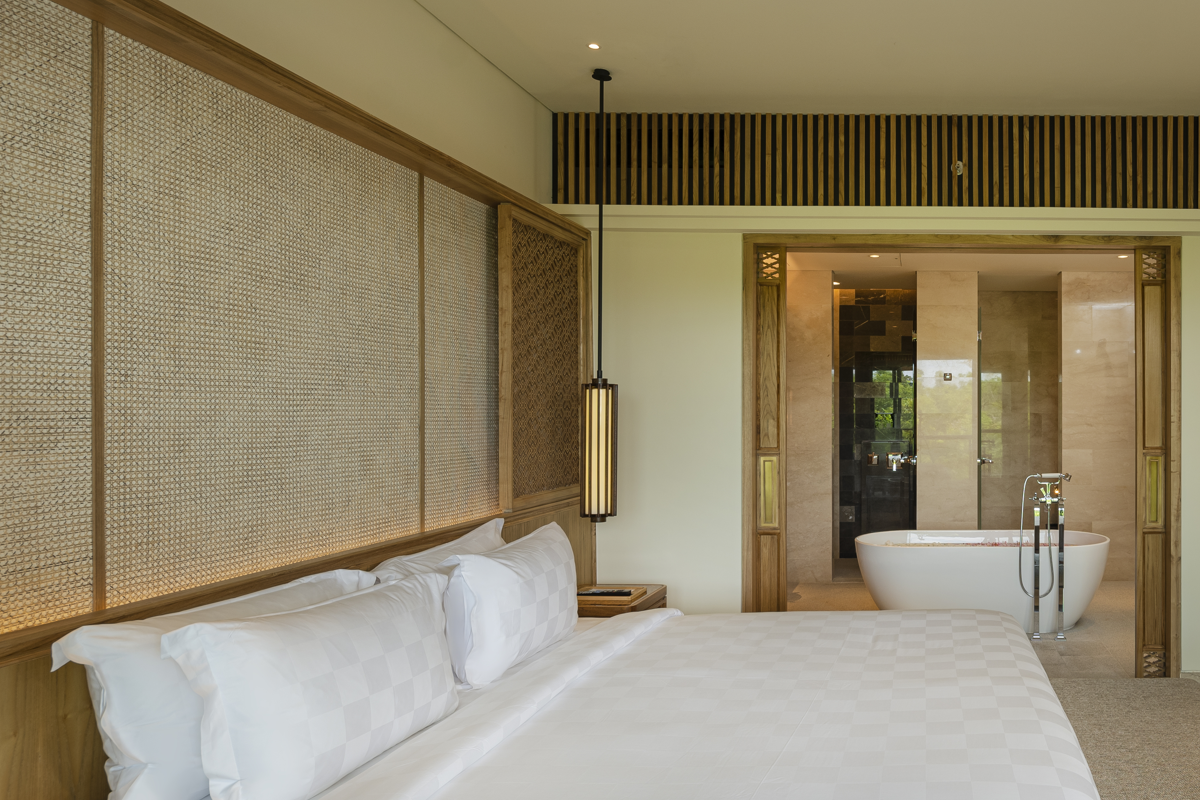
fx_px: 867
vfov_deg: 49.6
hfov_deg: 64.3
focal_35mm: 26
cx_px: 931
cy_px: 394
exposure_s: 1/40
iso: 400
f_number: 8
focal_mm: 16
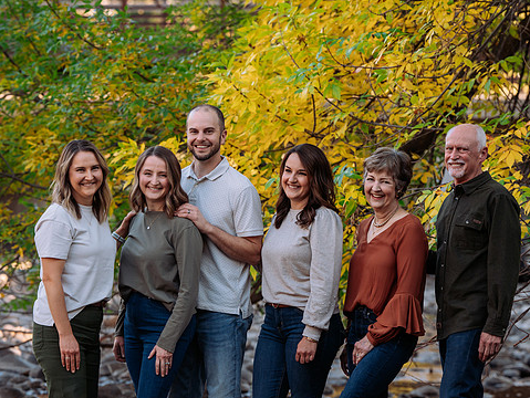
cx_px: 247
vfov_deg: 9.0
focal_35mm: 165
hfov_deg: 12.0
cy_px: 204
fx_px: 2528
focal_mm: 126
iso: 320
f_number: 4
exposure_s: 1/160
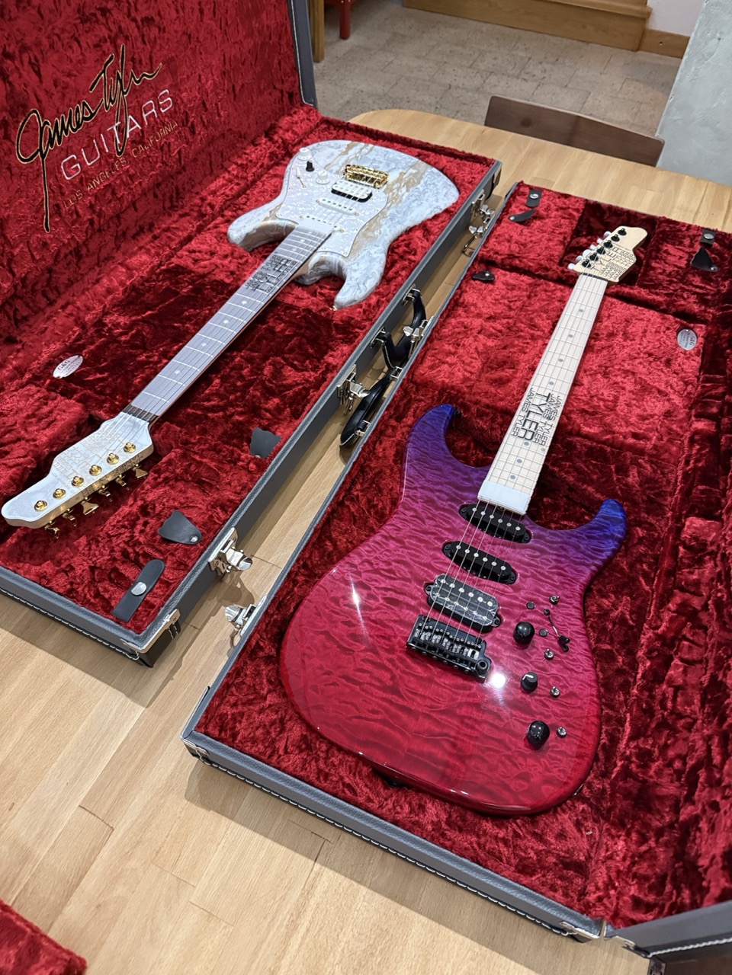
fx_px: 677
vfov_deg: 71.6
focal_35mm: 24
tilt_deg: -52.4
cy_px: 488
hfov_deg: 56.8
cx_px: 366
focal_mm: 6.76
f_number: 1.78
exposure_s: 1/50
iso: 800
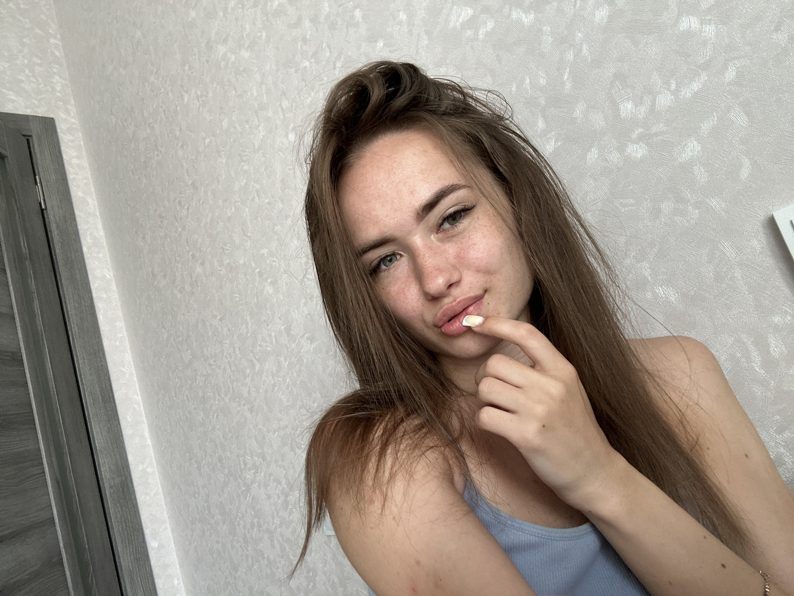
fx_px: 528
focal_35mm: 23
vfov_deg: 58.9
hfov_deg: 73.9
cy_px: 298
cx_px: 397
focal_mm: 2.69
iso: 100
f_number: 1.9
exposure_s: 1/60
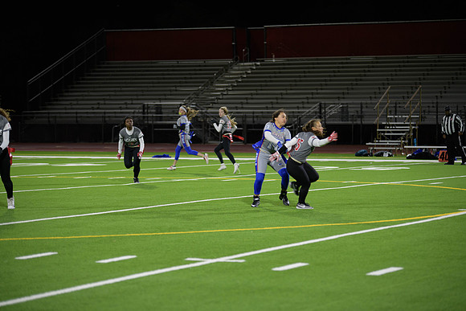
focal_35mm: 122
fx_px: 1580
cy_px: 156
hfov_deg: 16.8
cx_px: 233
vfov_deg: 11.2
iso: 900
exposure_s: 1/200
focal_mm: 122
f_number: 2.8
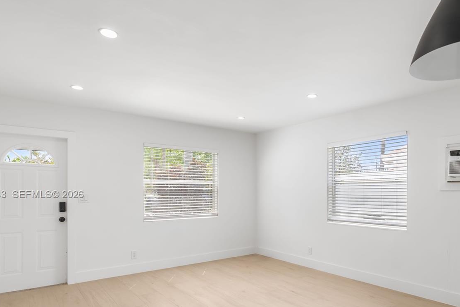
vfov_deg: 54.4
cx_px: 285
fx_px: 294
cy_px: 195
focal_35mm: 23
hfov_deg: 74.9
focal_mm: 16
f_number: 4.5
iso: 320
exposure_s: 1/25
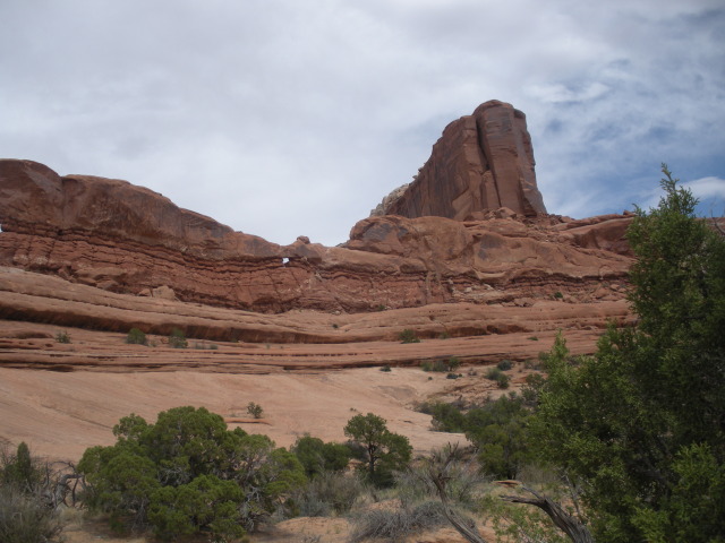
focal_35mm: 36
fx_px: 754
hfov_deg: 51.4
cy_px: 272
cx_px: 362
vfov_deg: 39.7
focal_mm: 6.3
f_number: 3.5
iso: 64
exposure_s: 1/992
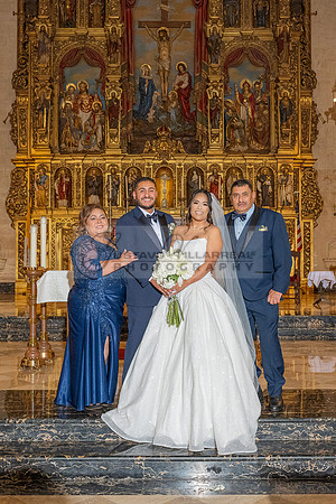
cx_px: 174
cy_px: 252
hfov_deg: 31.4
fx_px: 598
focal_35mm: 43
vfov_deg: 45.7
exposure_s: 1/200
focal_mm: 28.5
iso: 2000
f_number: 6.3
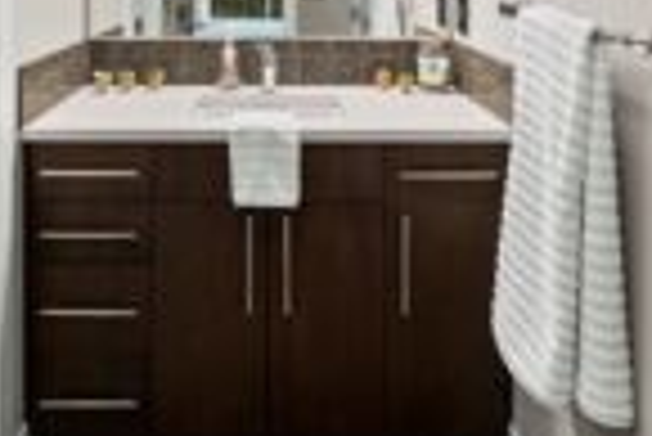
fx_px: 598
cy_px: -47
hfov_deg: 56.9
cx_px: 274
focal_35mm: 33
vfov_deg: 34.4
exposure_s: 1/30
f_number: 7.1
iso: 1250
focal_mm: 12
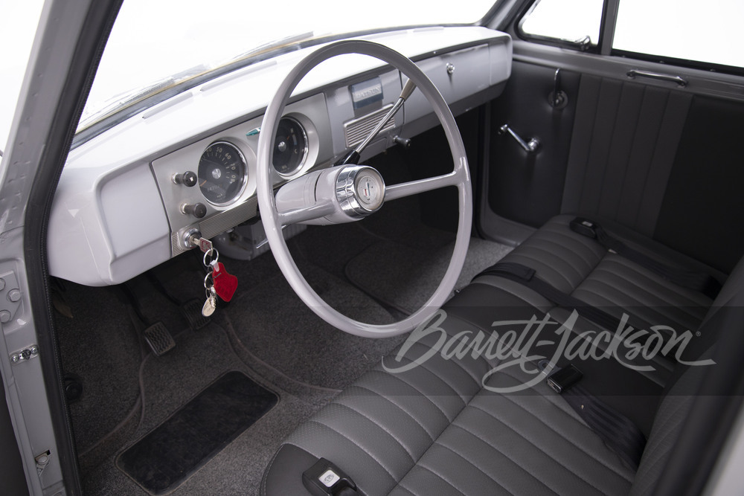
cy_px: 248
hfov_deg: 60.3
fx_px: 641
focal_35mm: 31
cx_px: 372
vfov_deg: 42.3
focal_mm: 31
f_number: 5.6
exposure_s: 1/200
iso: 500
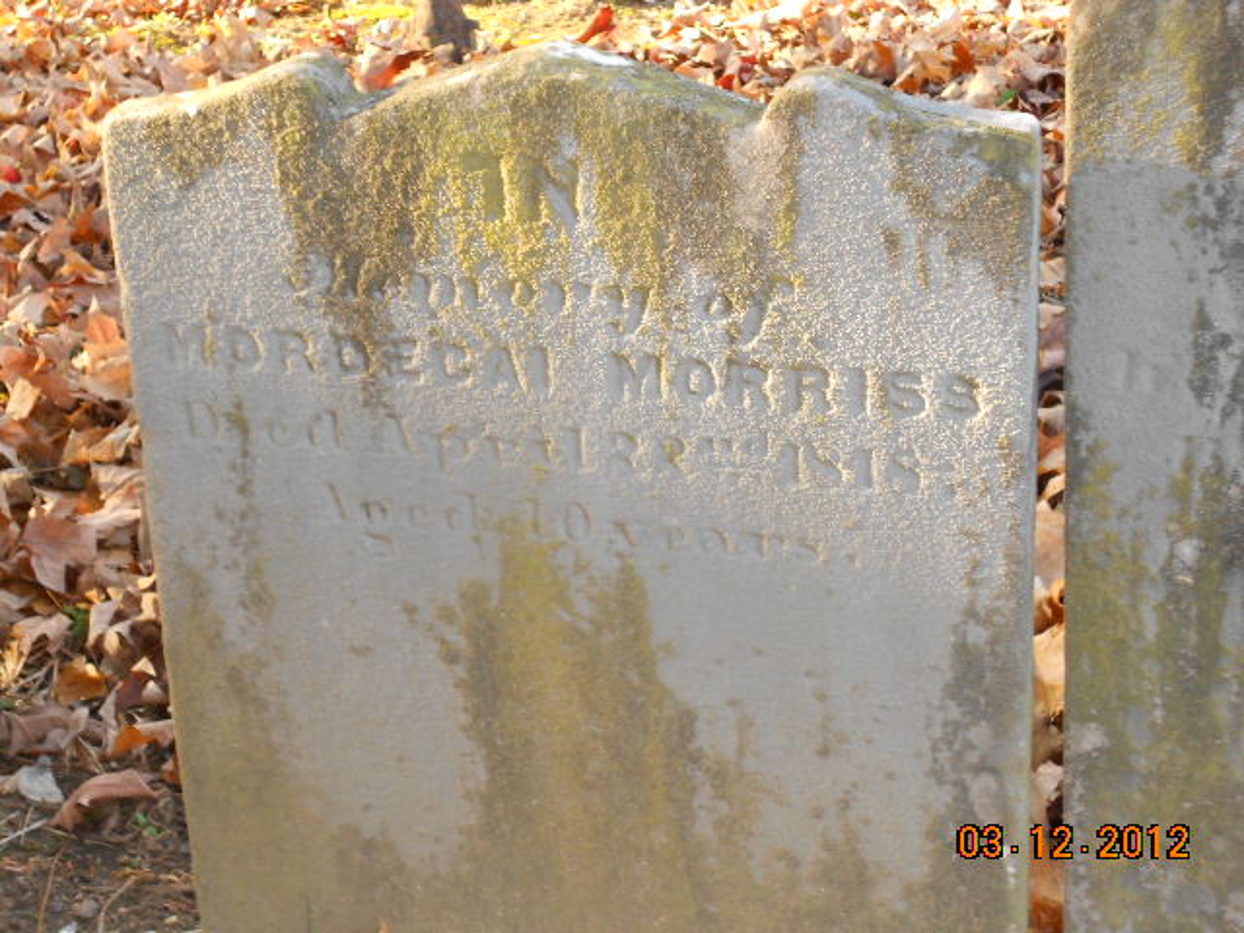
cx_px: 622
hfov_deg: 29.4
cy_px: 466
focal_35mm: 66
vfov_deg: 22.3
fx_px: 2372
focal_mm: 11.6
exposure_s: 1/60
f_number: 5.3
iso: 200
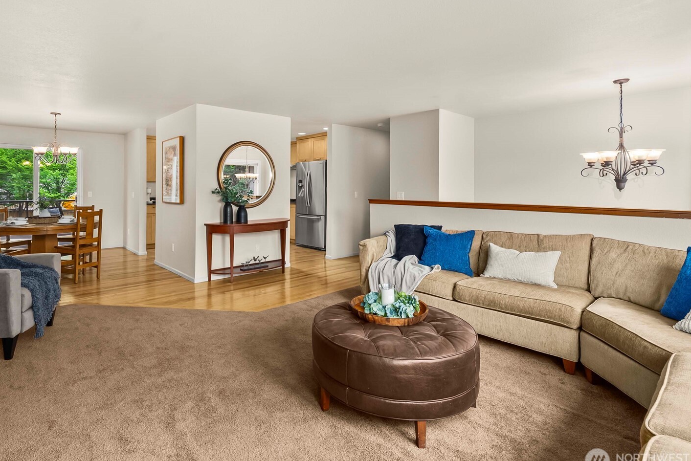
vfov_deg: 67.2
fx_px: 346
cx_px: 290
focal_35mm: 18
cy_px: 203
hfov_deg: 89.2
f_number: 7.1
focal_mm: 15
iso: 1000
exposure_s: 1/8
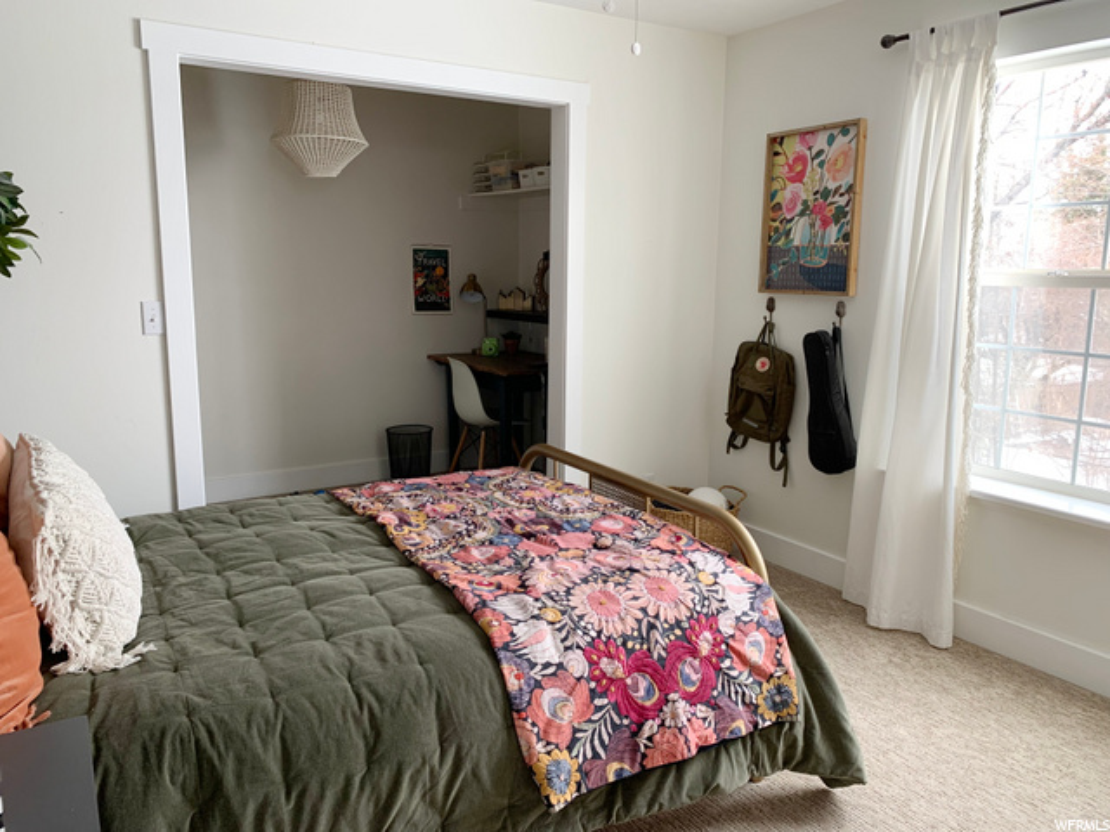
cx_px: 555
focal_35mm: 26
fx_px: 834
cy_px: 416
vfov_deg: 53.1
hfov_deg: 67.3
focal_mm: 4.25
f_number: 1.8
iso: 80
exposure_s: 1/121
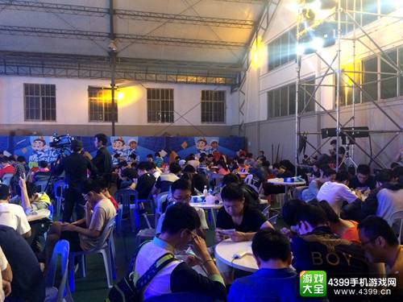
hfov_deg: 61.7
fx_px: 338
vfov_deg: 48.2
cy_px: 151
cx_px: 202
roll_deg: +0.1
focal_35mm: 29
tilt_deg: -0.3
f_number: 2.2
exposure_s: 1/20
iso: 320
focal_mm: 4.15
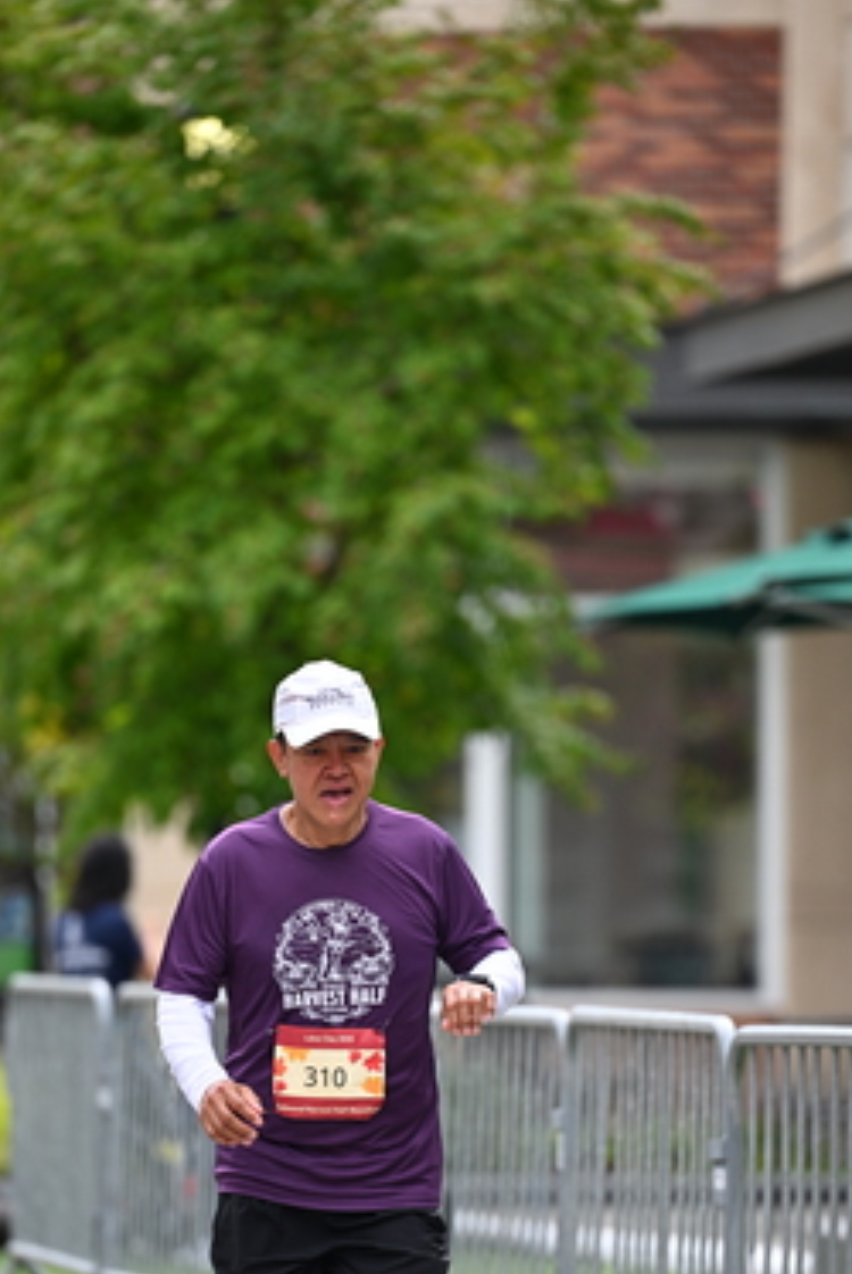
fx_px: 10417
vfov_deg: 7.0
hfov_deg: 4.7
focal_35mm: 294
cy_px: 858
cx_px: 435
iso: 640
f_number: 2.8
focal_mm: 200
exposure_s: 1/2000
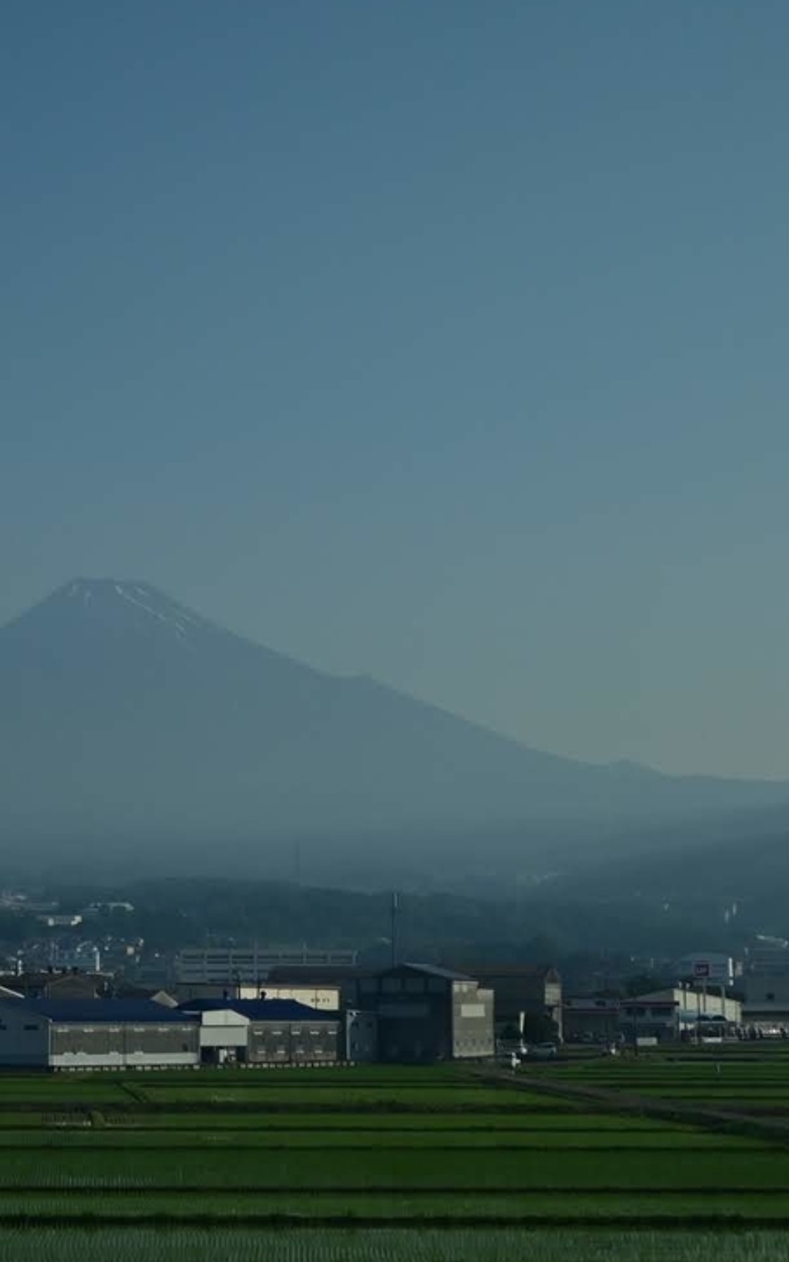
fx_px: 2613
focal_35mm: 76
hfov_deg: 17.0
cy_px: 622
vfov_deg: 27.1
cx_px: 96
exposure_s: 1/5000
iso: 100
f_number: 4
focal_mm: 30
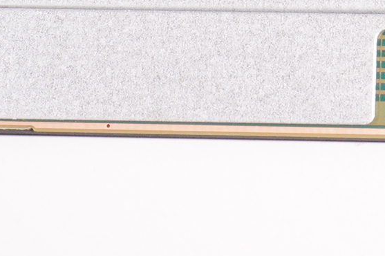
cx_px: 472
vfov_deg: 5.8
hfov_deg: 9.0
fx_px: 2425
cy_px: -332
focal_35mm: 227
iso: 640
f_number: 5.6
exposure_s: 1/80
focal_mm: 28
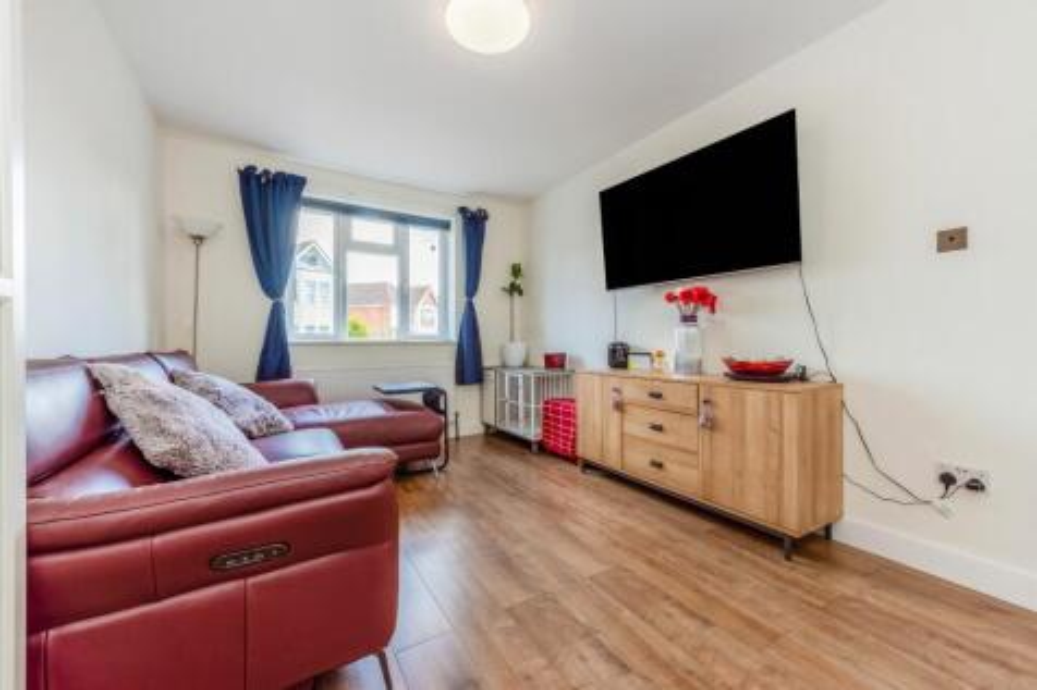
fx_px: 403
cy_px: 345
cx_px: 518
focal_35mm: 14
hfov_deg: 104.3
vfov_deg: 81.2
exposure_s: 1/15
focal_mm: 14
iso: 200
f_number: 7.1
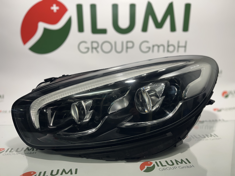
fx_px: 177
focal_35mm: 26
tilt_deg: -12.5
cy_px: 88
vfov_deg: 53.1
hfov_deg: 67.3
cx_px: 118
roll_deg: +0.1
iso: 40
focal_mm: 5.1
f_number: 1.6
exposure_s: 1/100
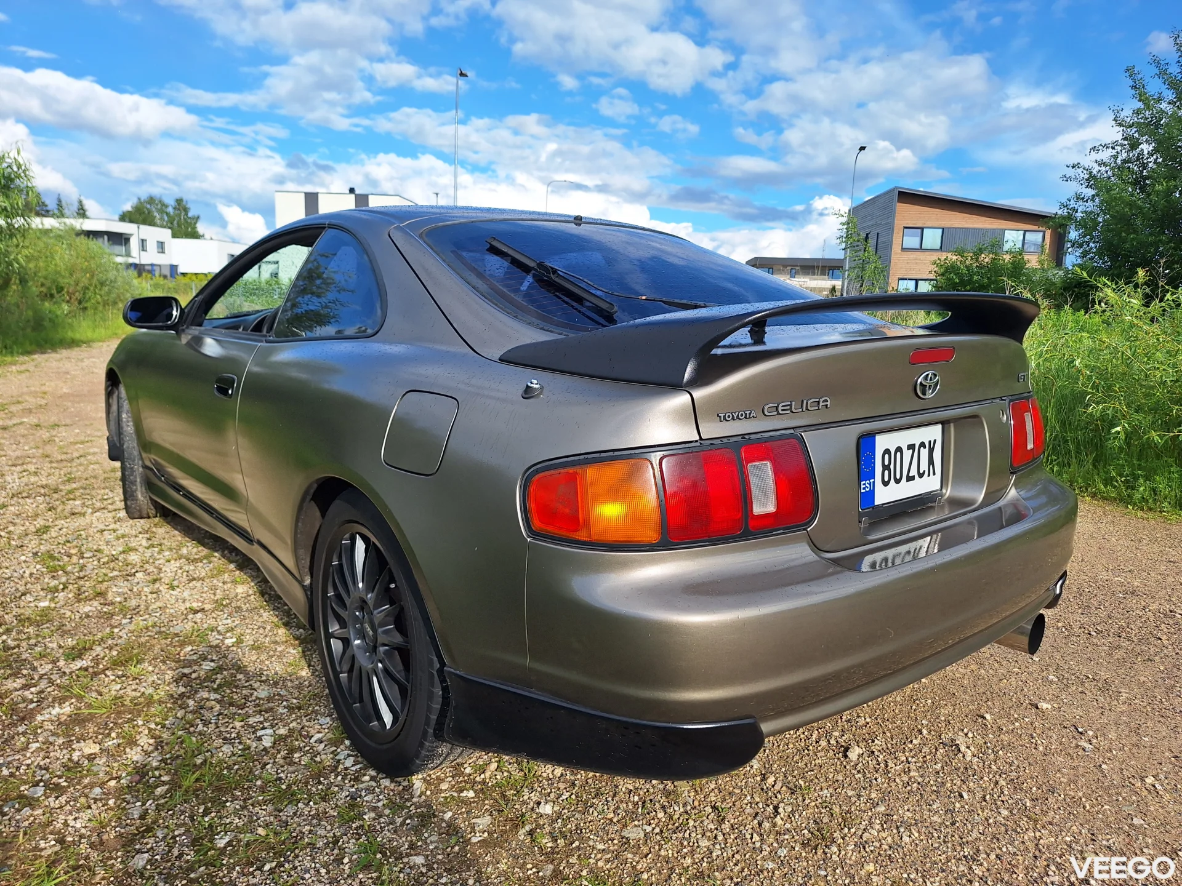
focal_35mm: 23
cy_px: 443
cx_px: 591
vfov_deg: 58.9
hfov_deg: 73.9
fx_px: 785
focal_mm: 5.54
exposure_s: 1/2309
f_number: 1.8
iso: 40
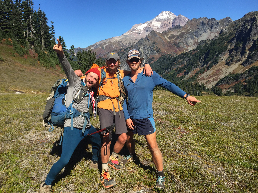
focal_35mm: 29
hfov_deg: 61.7
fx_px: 216
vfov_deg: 48.2
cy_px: 96
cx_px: 129
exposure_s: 1/1799
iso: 32
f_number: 2.2
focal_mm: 4.15
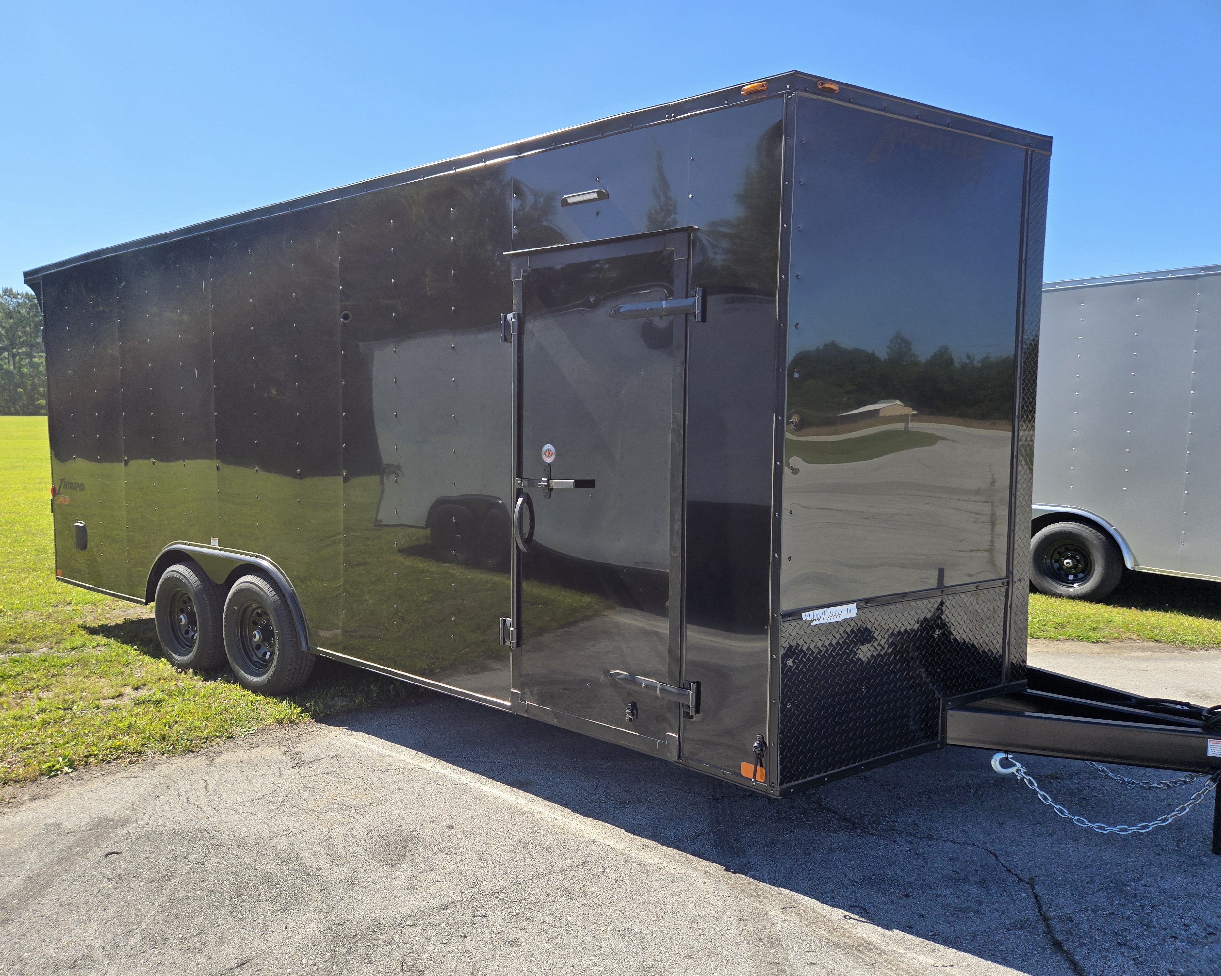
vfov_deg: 58.8
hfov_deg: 70.3
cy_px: 488
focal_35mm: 24
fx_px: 867
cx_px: 595
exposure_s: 1/1111
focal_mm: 5.4
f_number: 1.8
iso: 25
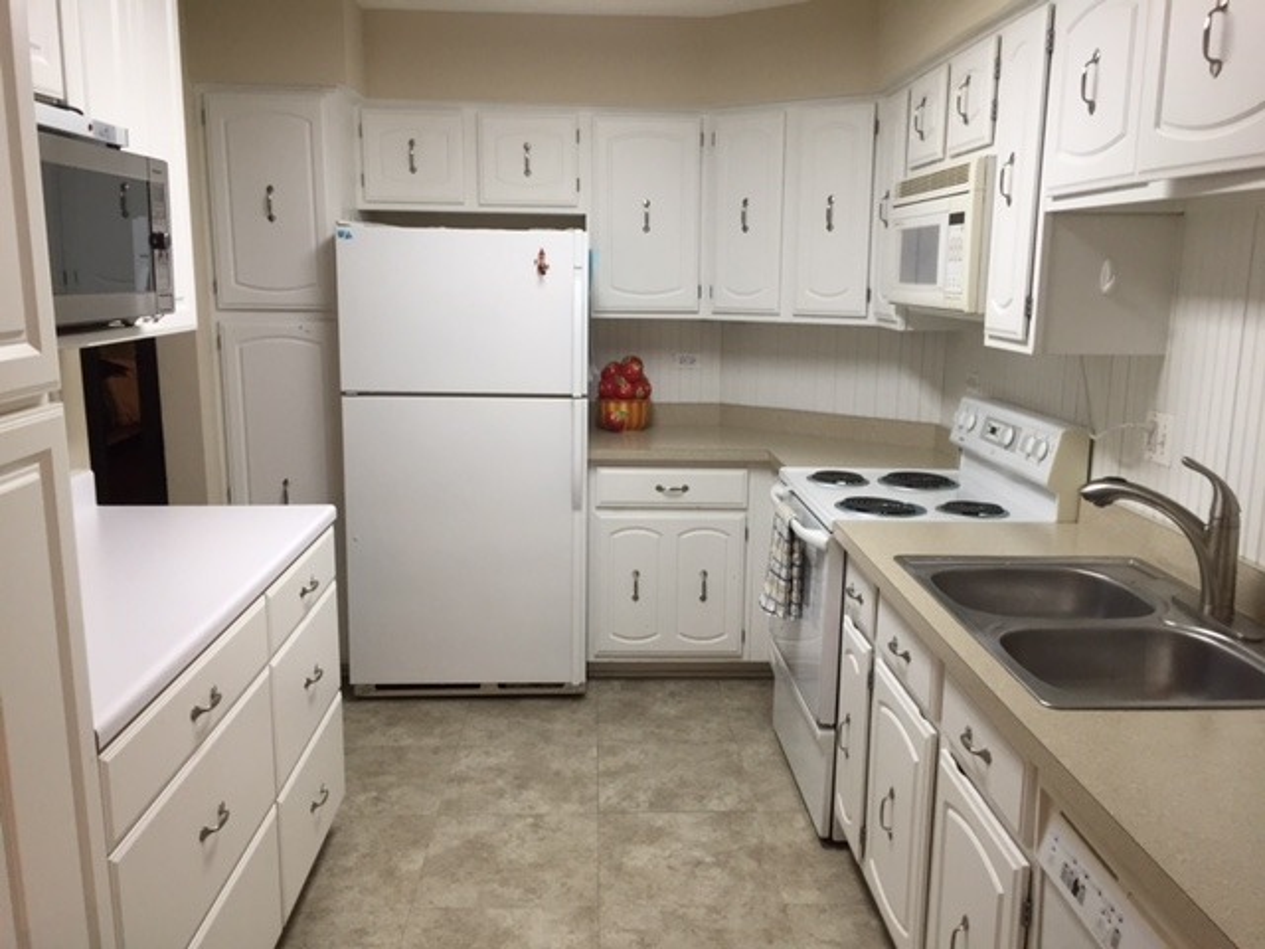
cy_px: 474
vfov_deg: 48.2
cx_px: 632
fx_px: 1060
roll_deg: +0.6
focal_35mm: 29
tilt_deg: -11.4
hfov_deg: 61.7
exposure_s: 1/30
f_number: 2.2
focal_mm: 4.15
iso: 50
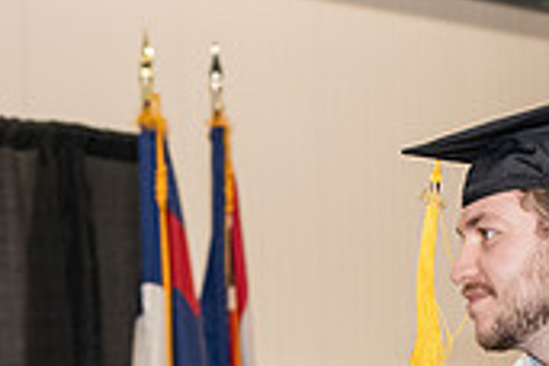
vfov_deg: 5.8
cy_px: 483
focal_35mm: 237
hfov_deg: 8.7
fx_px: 3614
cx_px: 196
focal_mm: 70
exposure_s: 1/200
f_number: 5
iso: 2000
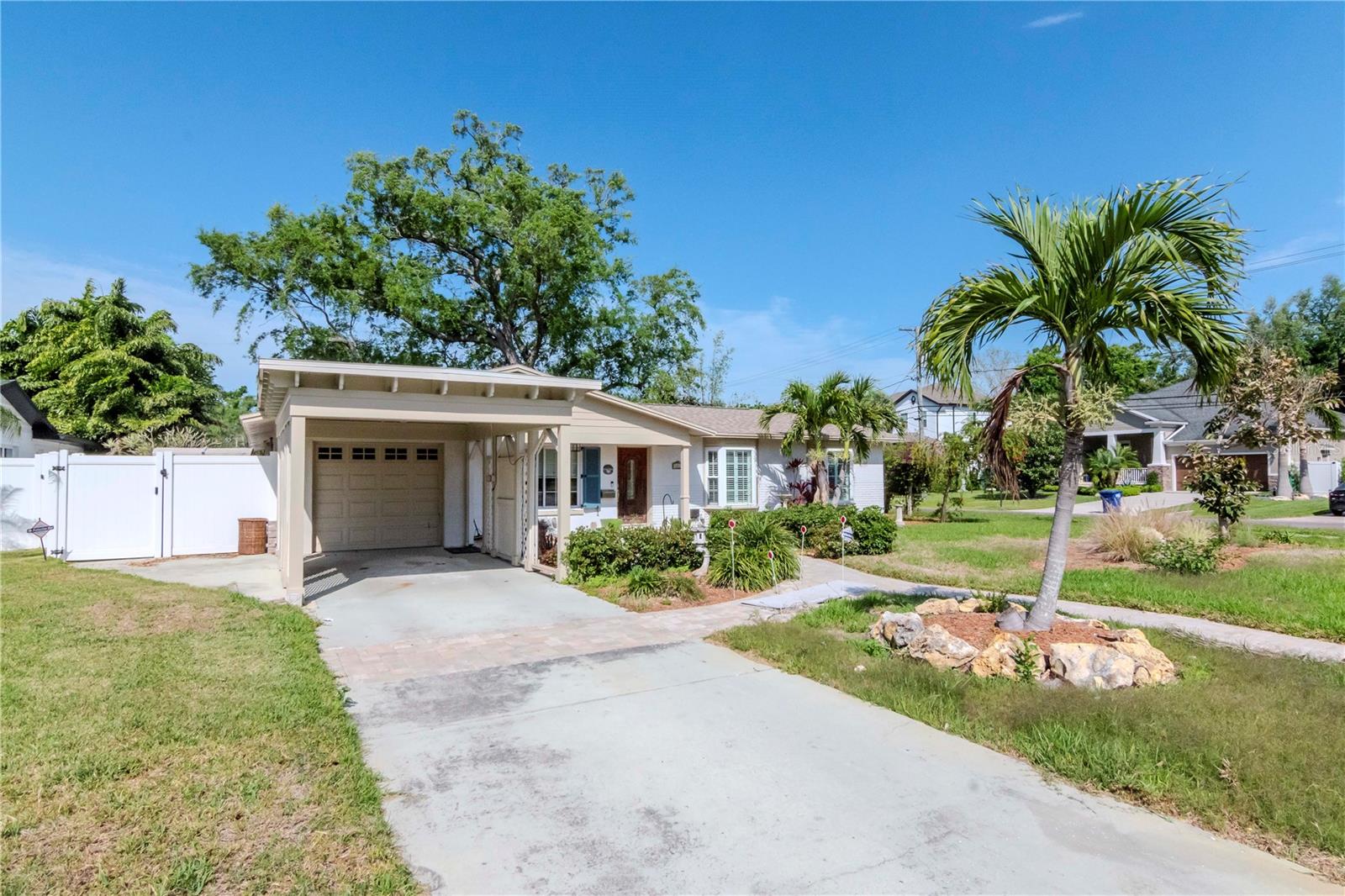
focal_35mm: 20
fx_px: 728
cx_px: 672
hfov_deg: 85.4
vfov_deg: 63.2
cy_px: 448
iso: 1000
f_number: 16
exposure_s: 1/1600
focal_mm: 13
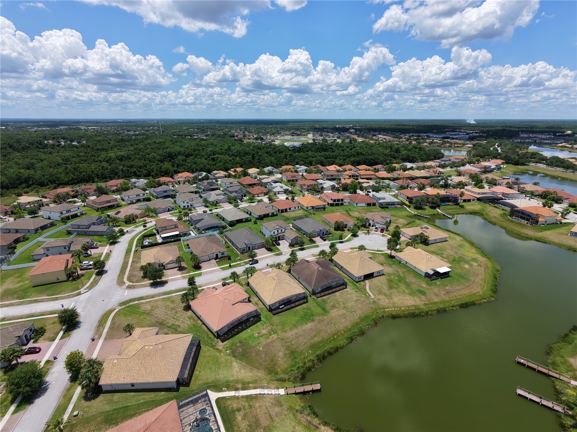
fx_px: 267
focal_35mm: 16
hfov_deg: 94.5
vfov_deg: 78.1
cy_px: 216
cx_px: 288
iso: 250
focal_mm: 3.05
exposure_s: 1/3000
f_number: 2.2
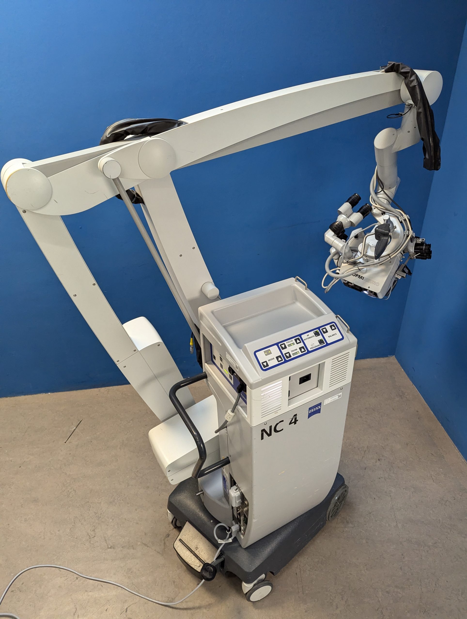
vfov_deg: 71.5
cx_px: 234
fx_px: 431
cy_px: 310
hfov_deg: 56.9
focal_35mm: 24
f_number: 1.85
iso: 540
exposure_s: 1/223
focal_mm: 6.81
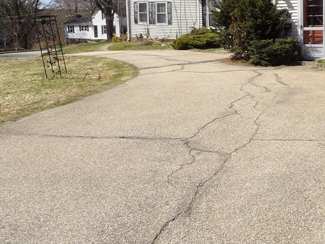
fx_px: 394
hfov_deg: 42.9
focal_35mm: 42
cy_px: 73
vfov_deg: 33.9
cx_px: 257
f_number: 5.6
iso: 100
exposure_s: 1/433
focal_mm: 4.3
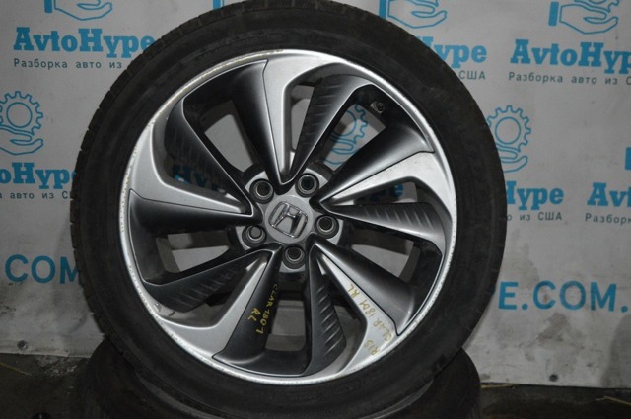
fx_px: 840
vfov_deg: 28.0
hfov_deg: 41.2
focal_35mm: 48
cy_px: 210
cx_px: 316
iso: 3200
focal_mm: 32
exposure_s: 1/60
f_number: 4.5
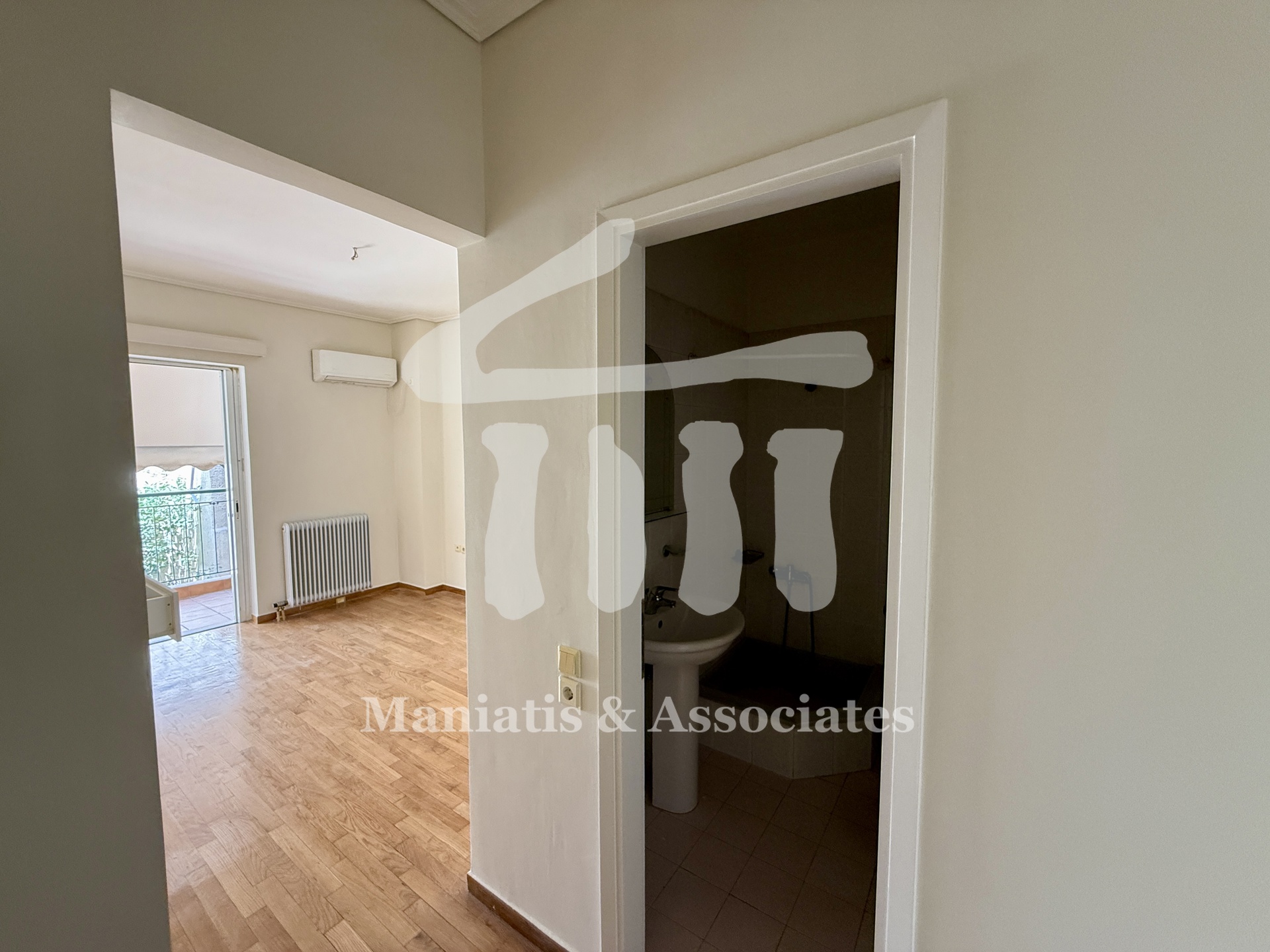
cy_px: 476
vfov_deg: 85.7
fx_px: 514
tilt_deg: -3.5
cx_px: 635
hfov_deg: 102.1
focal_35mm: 14
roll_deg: -0.3
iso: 320
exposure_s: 1/82
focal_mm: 2.22
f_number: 2.2
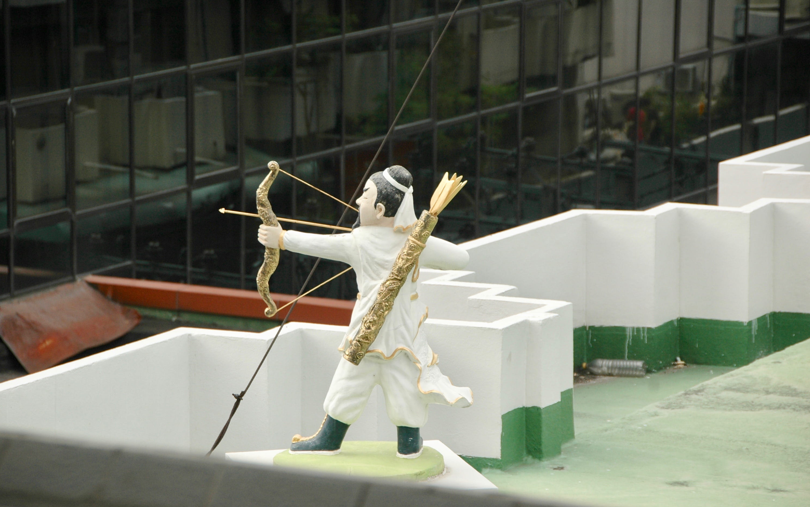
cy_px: 256
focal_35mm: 184
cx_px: 404
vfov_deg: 7.1
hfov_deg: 11.4
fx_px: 4062
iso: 200
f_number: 5.6
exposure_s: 1/250
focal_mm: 120
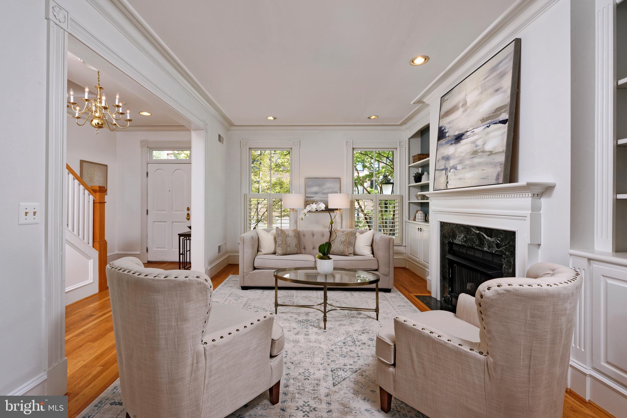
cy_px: 209
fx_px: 244
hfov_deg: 104.2
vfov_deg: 81.2
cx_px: 314
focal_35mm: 14
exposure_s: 1/60
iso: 250
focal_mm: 14
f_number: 14
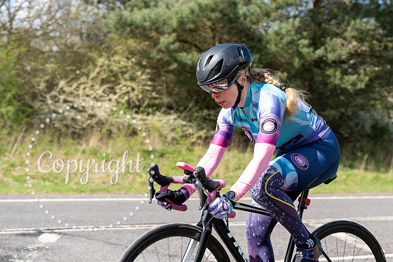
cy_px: 106
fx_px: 912
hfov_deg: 24.3
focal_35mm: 84
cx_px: 235
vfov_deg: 16.3
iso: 400
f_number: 5
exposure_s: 1/1000
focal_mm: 70
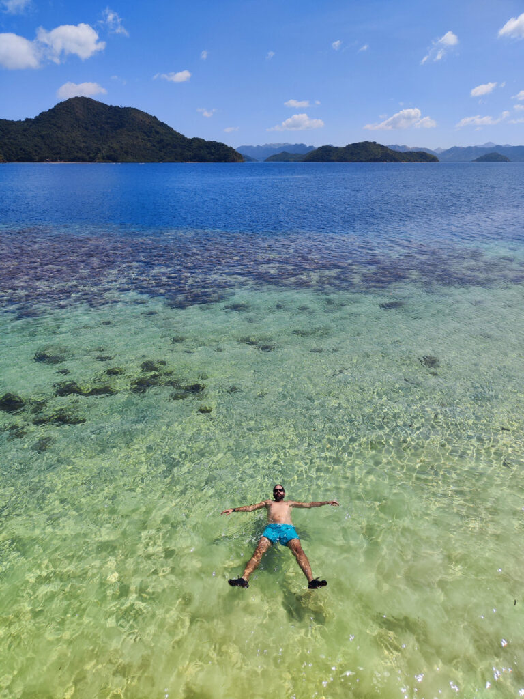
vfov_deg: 71.6
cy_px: 350
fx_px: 484
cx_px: 262
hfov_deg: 56.8
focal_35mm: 24
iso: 50
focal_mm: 5.59
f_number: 1.88
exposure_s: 1/3883
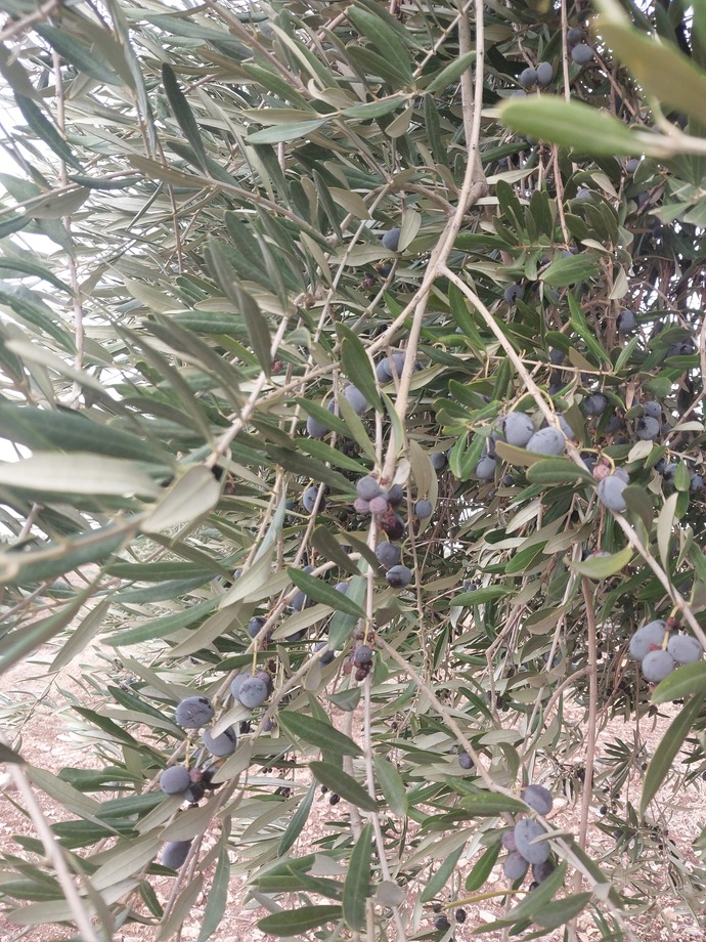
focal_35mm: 30
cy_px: 471
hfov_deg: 46.8
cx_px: 353
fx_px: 816
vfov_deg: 60.0
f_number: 1.8
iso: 80
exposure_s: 1/100
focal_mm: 4.6
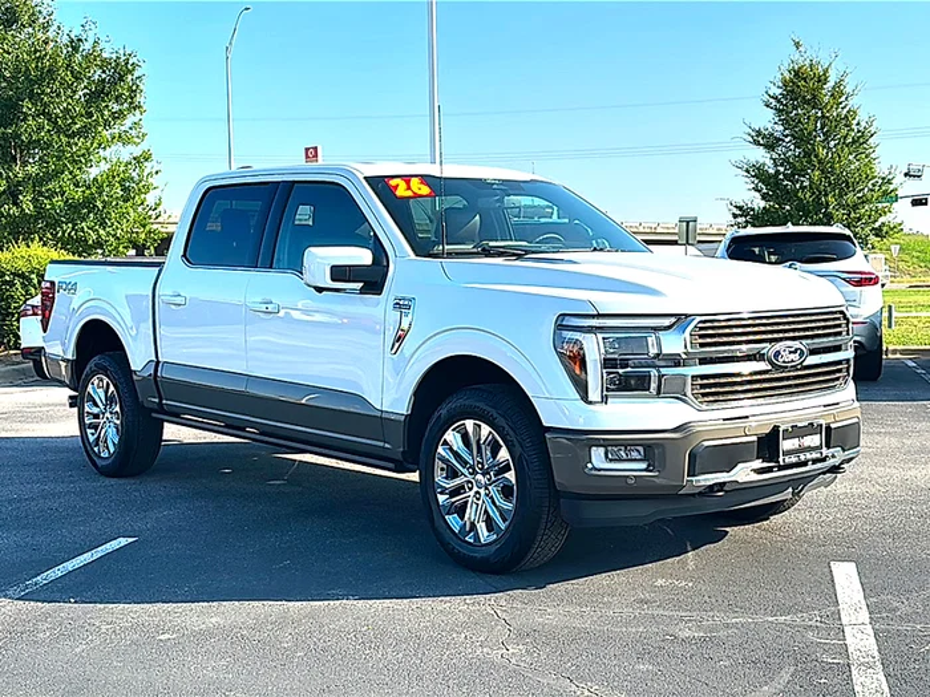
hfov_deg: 49.0
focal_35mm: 38
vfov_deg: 37.7
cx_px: 465
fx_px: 1021
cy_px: 348
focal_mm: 6.86
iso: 80
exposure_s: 1/3165
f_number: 1.78
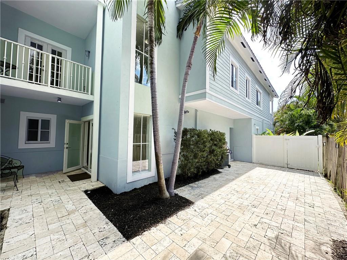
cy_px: 130
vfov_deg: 85.7
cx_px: 174
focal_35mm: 14
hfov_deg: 102.1
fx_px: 140
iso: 40
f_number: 2.2
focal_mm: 2.22
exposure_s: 1/640
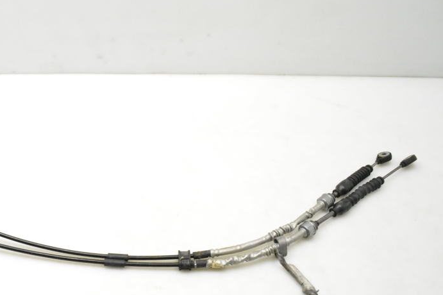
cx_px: 121
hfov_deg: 47.0
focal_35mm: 40
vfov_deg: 33.1
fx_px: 492
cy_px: 192
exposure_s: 1/400
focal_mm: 18
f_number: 10
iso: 6400
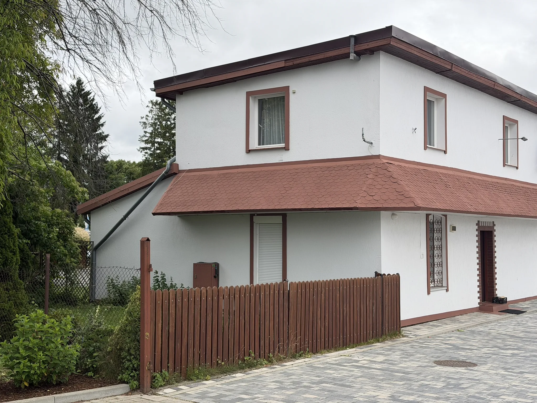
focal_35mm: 48
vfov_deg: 30.3
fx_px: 745
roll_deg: -0.3
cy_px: 202
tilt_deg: +2.8
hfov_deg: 39.7
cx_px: 268
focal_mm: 6.76
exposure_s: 1/2667
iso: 64
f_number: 1.78
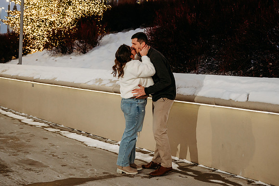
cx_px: 152
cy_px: 61
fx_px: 457
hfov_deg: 33.9
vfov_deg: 22.9
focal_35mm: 59
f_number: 4.5
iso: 1000
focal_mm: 44
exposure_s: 1/200
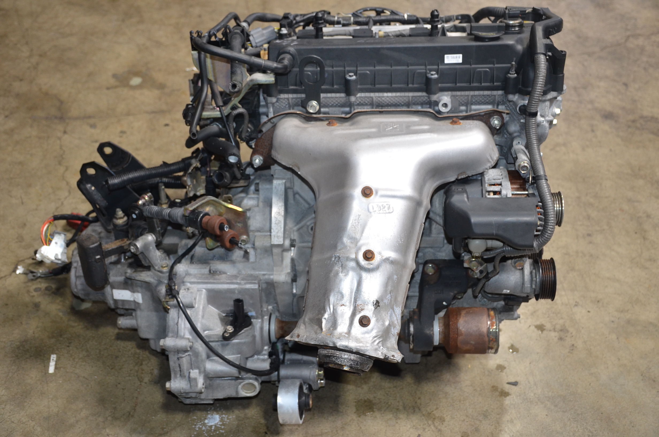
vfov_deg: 29.7
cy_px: 218
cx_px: 330
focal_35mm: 45
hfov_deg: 43.7
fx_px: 822
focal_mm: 30
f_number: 4
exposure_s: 1/60
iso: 800
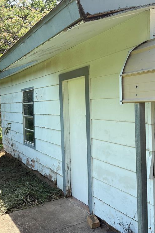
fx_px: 239
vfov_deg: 51.9
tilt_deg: -4.0
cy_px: 119
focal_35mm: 37
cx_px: 105
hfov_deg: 35.5
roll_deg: +2.4
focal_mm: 5.96
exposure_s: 1/933
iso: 50
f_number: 1.6
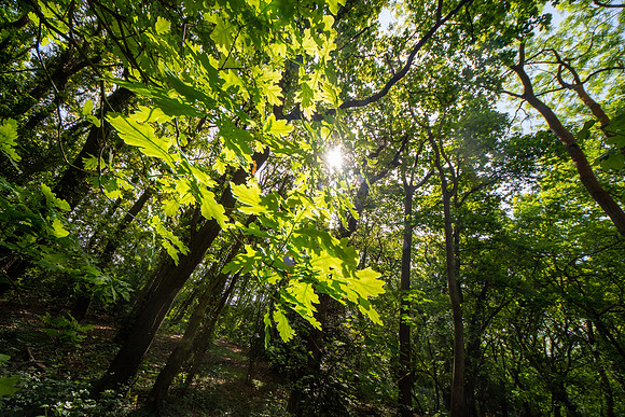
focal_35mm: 12
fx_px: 208
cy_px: 208
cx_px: 312
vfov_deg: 90.0
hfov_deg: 112.6
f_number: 8
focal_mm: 8
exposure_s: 1/250
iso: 400
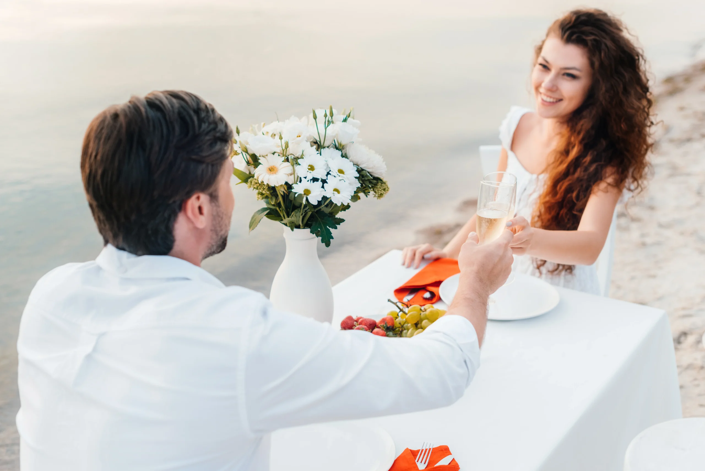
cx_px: 352
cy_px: 236
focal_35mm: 50
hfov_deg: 39.6
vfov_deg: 27.0
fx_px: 980
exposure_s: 1/400
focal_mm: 50
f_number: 3.5
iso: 200
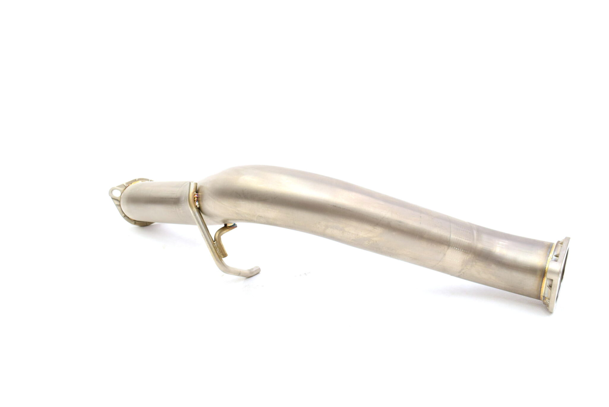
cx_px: 304
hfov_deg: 61.9
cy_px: 204
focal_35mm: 30
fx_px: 508
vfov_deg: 43.7
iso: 400
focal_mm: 20
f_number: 5.6
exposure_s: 1/125
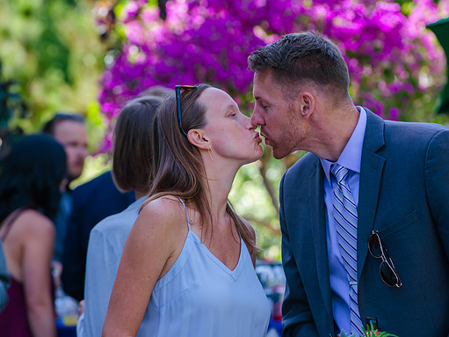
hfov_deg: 9.1
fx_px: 2814
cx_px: 224
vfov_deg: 6.8
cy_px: 151
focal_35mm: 217
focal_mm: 180
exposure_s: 1/400
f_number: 4.5
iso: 400
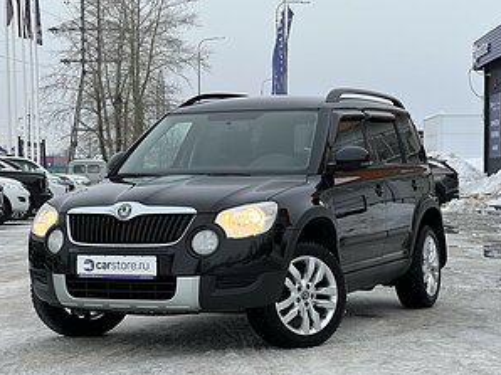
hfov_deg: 21.3
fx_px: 1330
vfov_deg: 16.0
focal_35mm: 92
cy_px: 194
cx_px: 240
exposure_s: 1/121
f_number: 2.8
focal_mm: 9
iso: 32
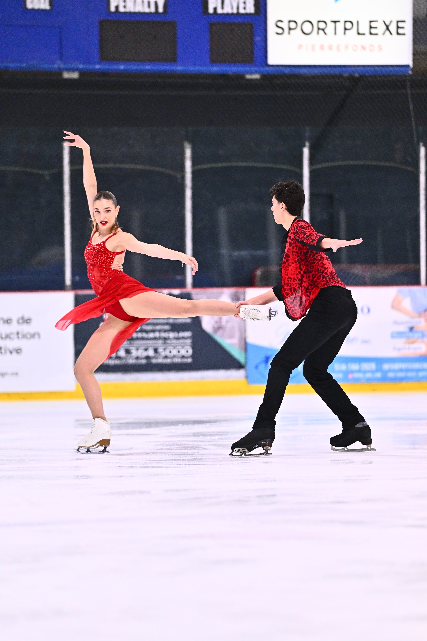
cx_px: 214
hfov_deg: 5.1
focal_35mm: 270
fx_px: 4803
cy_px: 320
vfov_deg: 7.6
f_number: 3.2
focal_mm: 270
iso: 2500
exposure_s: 1/1250
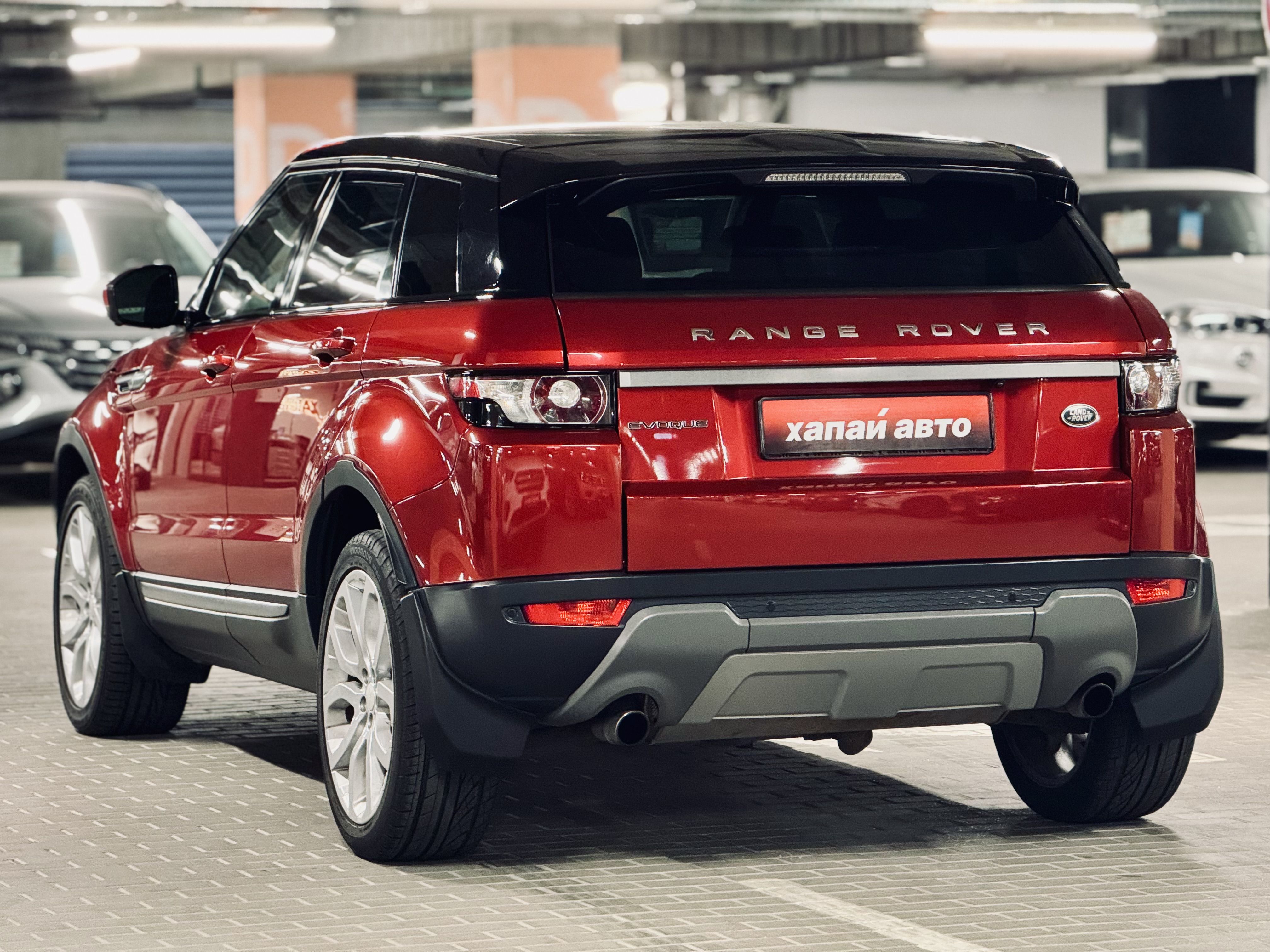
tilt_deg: -2.3
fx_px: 4403
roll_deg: +1.2
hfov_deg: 16.4
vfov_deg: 12.3
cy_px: 476
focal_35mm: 120
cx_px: 635
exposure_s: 1/33
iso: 640
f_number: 2.8
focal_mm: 15.66
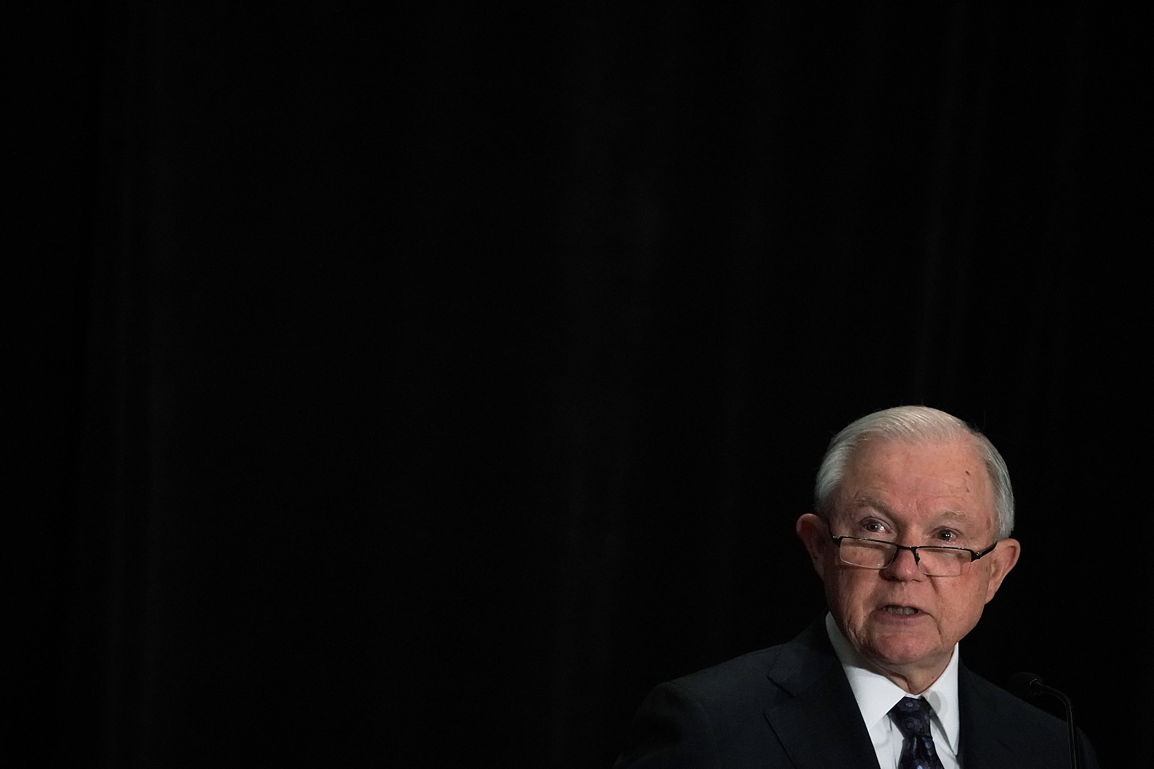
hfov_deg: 5.2
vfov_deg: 3.4
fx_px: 12821
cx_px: 577
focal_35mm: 400
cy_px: 384
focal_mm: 400
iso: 8000
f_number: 5.6
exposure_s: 1/400
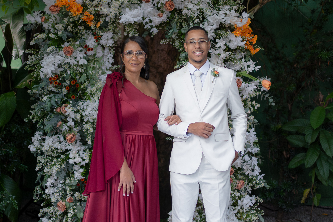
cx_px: 145
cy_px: 99
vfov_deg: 23.0
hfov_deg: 33.9
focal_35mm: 59
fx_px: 546
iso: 640
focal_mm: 35
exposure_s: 1/400
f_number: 1.4
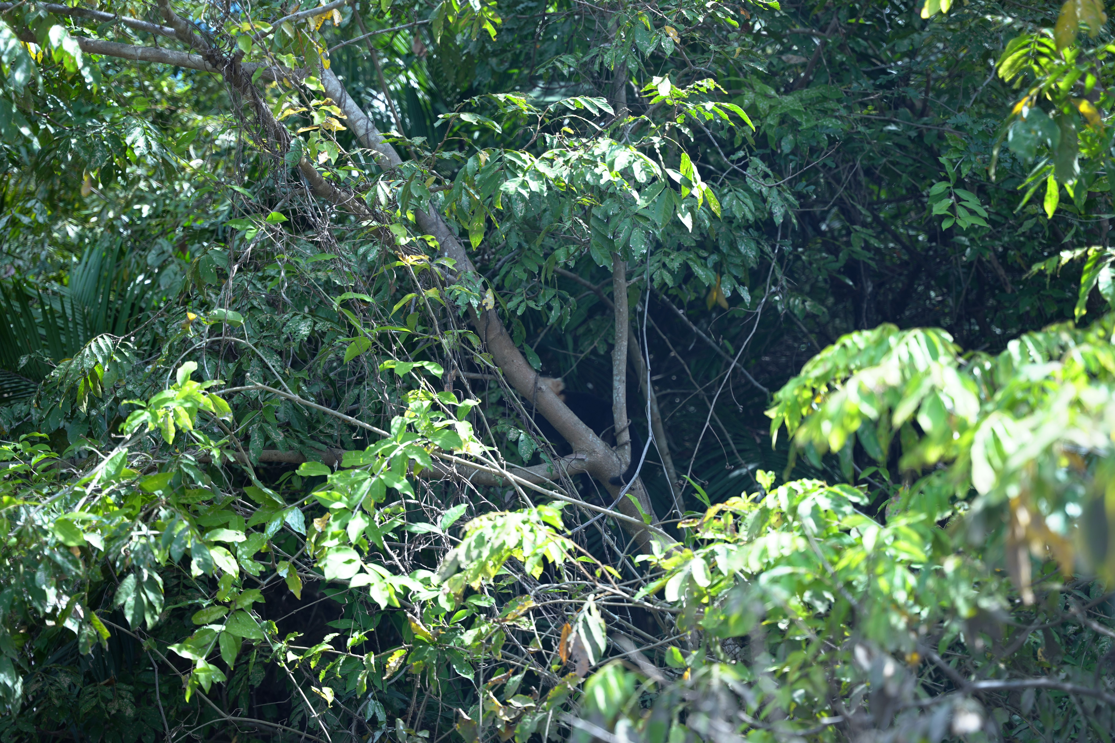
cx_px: 558
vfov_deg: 19.5
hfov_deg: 28.8
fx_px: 2168
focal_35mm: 70
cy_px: 372
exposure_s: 1/320
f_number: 2.8
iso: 100
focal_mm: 70
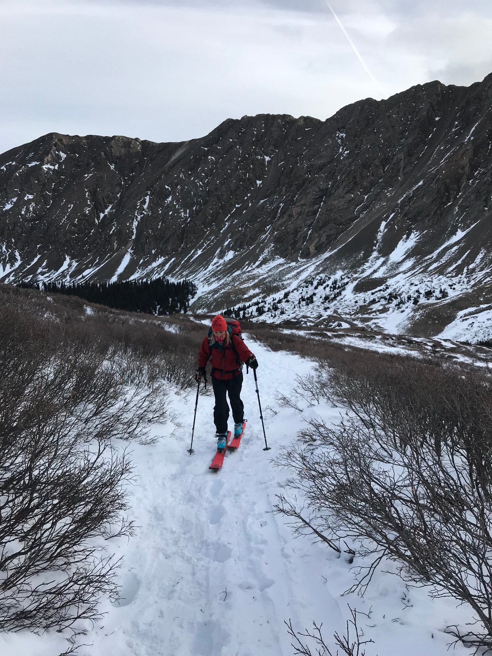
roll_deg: +1.9
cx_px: 246
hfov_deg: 49.7
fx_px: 531
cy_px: 328
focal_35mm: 28
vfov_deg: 63.4
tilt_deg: -9.4
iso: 20
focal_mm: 3.99
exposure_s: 1/1429
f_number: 1.8
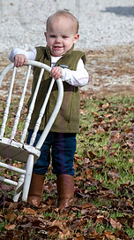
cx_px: 70
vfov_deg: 5.3
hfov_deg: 3.0
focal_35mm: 405
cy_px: 90
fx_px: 2564
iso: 400
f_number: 9
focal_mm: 155
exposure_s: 1/800
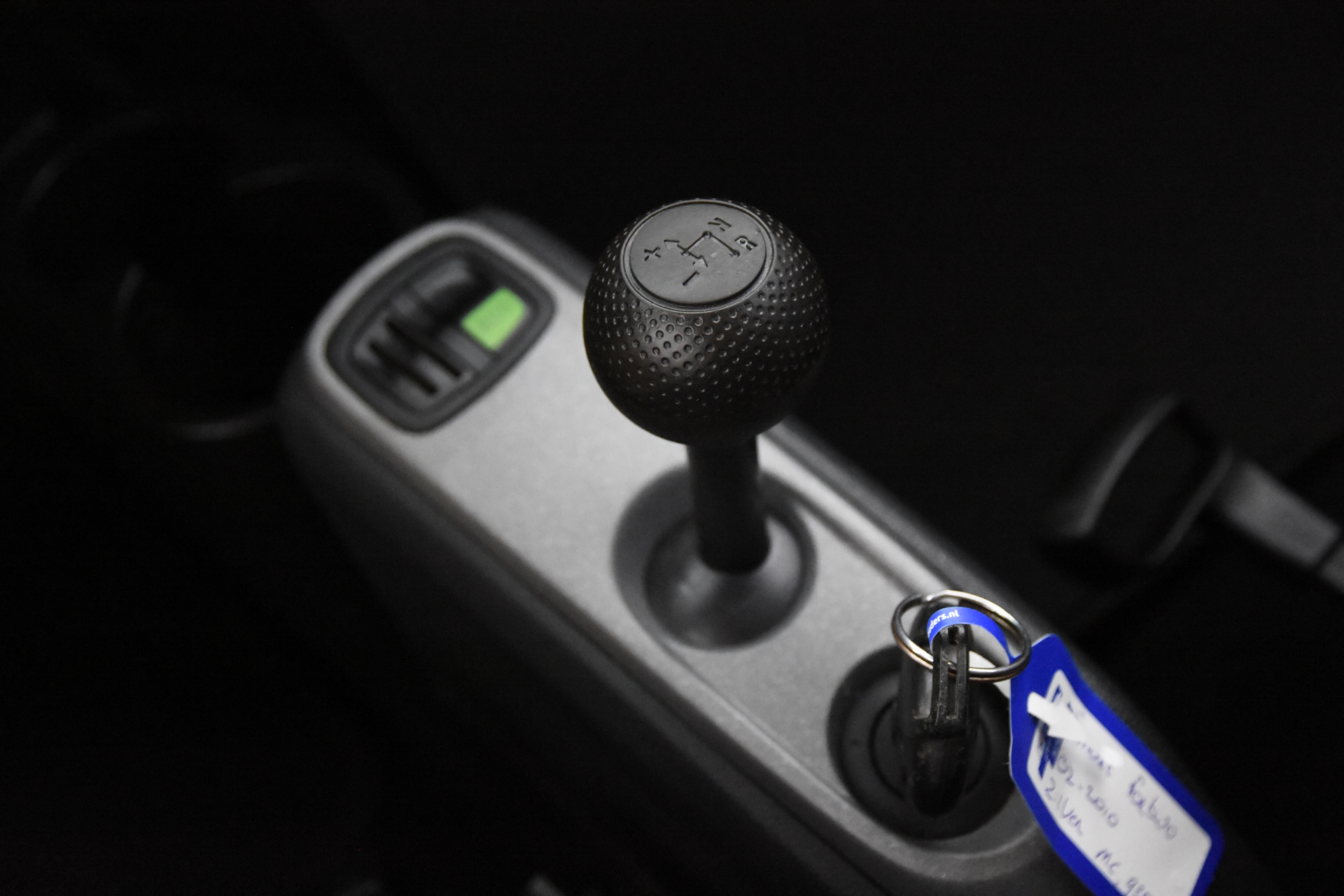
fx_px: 2128
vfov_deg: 23.8
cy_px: 448
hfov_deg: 35.1
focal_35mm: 57
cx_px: 672
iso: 9000
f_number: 3.5
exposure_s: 1/60
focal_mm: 38
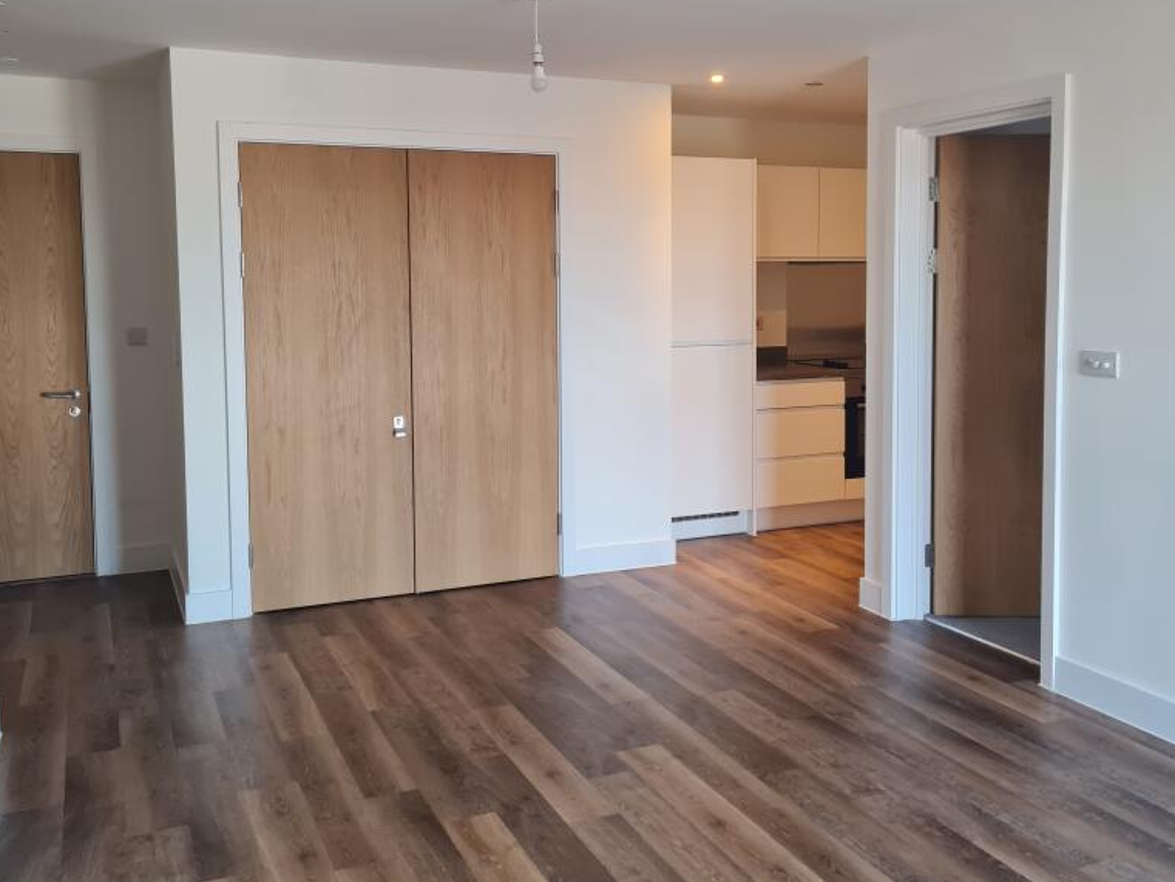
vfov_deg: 40.5
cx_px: 662
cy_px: 355
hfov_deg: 52.5
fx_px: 1188
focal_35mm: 35
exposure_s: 1/100
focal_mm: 5.4
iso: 160
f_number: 1.8
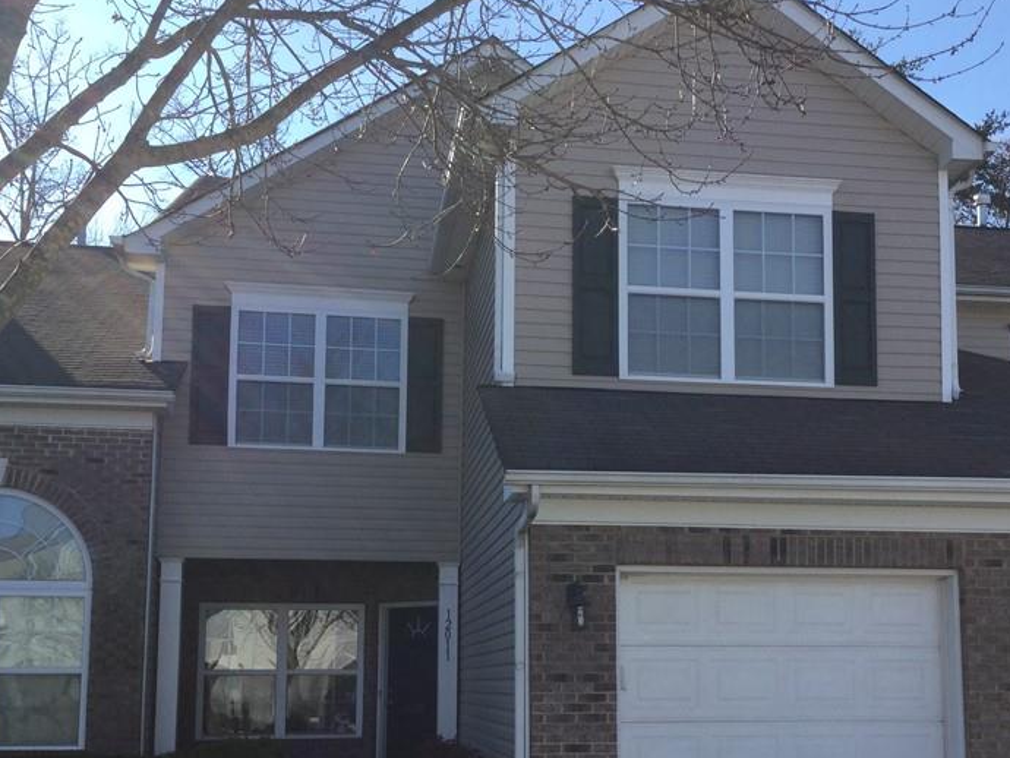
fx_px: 1343
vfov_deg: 31.2
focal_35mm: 46
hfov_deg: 41.1
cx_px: 597
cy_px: 528
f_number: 2.4
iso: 25
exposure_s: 1/754
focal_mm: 3.3
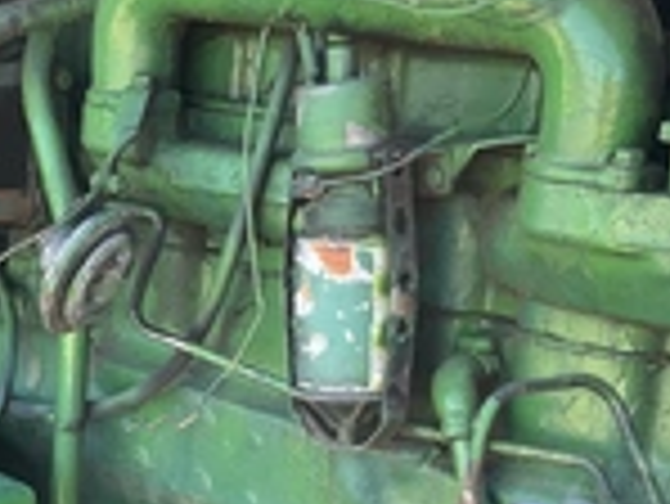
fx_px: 1511
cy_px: 468
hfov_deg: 24.8
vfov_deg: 18.6
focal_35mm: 78
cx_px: 211
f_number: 1.8
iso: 25
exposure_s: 1/122
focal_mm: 3
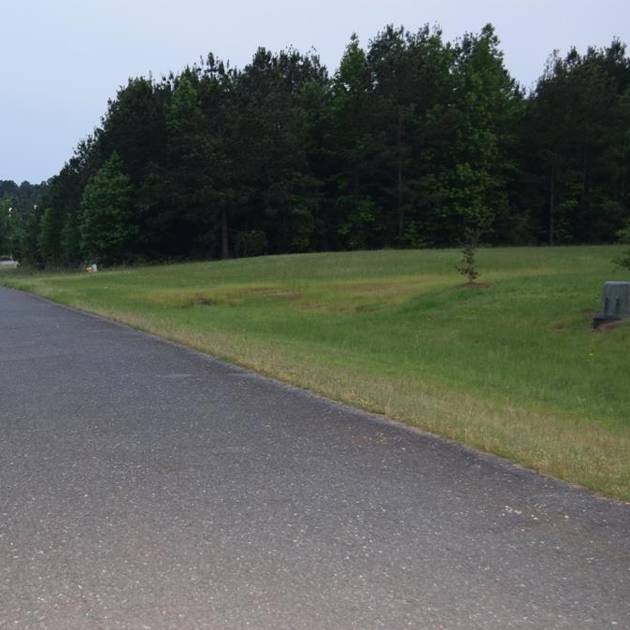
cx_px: 173
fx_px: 1277
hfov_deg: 27.4
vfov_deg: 27.7
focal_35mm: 62
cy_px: 314
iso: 800
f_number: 5
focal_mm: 32
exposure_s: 1/100
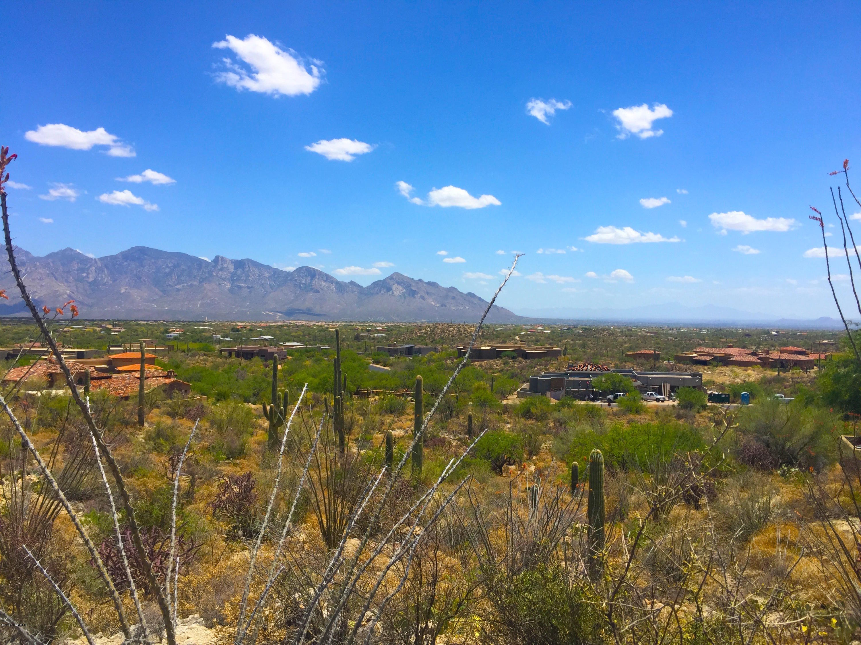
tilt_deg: -3.2
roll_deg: -0.9
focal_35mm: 29
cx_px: 430
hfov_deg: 61.7
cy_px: 322
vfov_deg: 48.2
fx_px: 721
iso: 32
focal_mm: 4.15
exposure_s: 1/2639
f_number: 2.2
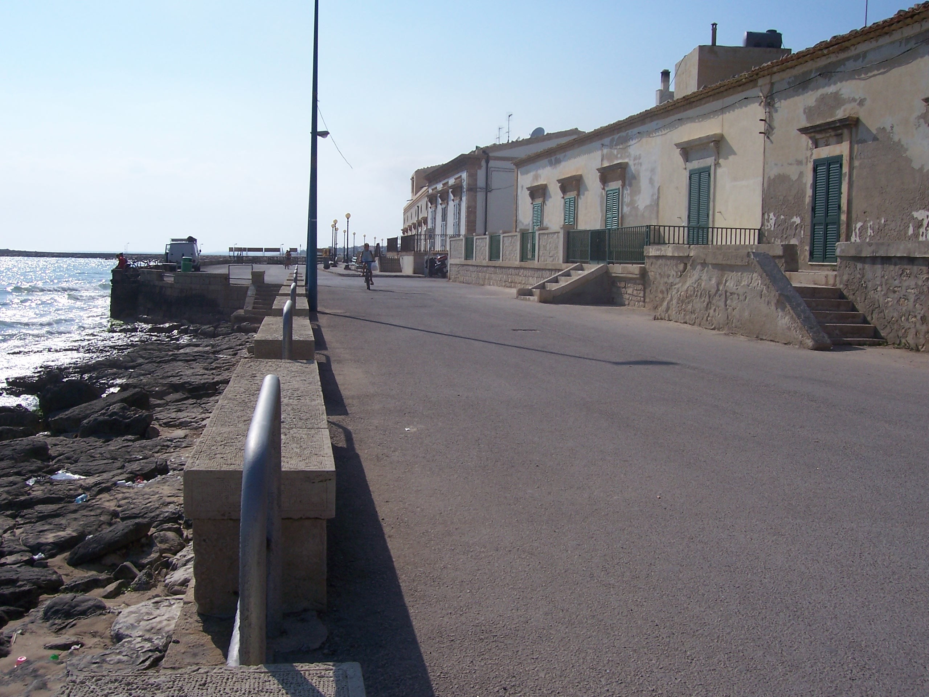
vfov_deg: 41.8
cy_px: 348
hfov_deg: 54.0
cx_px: 464
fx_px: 912
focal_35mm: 34
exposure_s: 1/1000
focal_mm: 5.6
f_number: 5.6
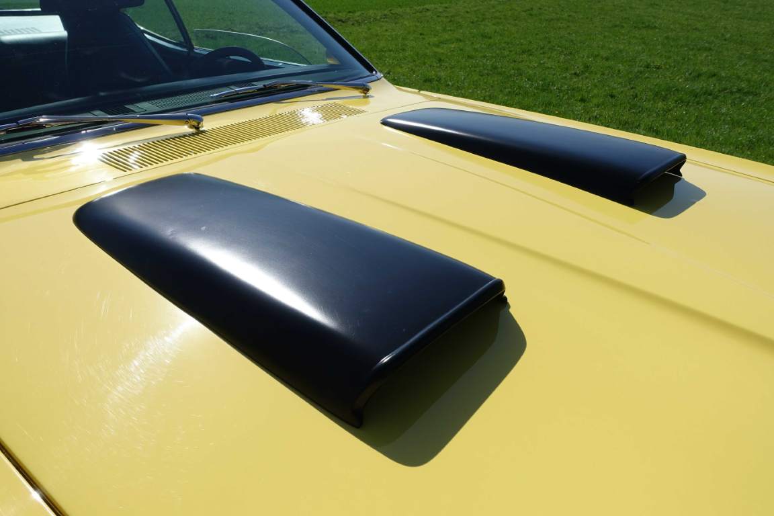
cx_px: 387
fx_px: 623
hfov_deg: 63.7
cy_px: 258
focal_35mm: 29
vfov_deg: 45.0
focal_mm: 10.51
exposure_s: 1/800
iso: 125
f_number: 6.3
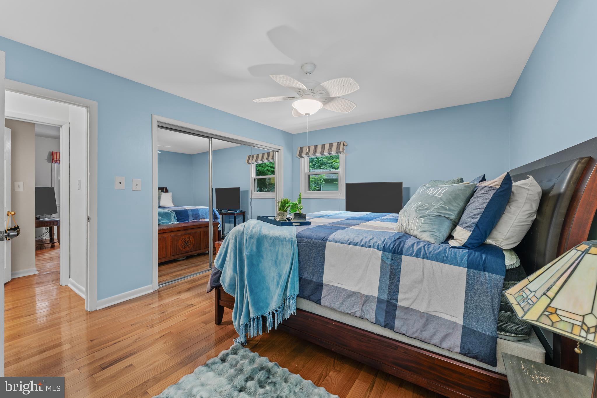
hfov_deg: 104.3
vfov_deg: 81.2
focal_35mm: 14
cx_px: 298
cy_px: 199
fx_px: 232
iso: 100
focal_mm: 14
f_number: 8
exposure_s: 5
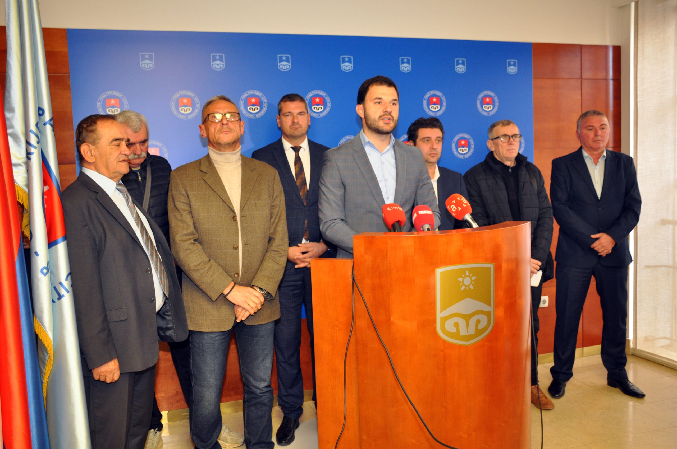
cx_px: 338
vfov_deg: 39.9
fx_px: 620
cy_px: 224
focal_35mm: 33
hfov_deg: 57.3
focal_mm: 22
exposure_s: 1/60
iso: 800
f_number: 4
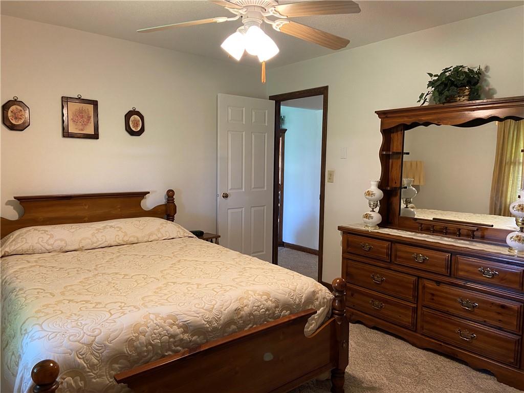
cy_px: 196
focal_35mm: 26
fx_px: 394
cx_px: 262
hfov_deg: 67.3
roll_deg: -0.1
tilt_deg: -5.8
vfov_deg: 53.1
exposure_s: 1/60
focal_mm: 4.25
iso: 250
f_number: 1.8
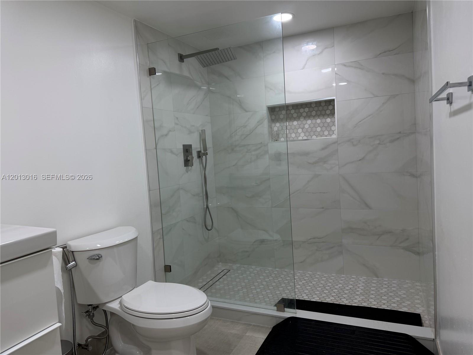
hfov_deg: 71.6
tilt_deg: -3.7
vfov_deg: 56.8
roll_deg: +4.2
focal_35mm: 24
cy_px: 178
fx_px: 328
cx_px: 236
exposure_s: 1/120
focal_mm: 6.76
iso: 80
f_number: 1.78
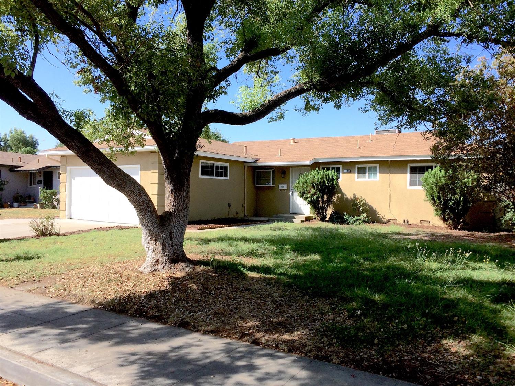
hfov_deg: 61.7
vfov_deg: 48.2
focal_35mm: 29
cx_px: 258
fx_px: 431
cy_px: 193
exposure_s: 1/1520
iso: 32
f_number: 2.2
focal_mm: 4.15
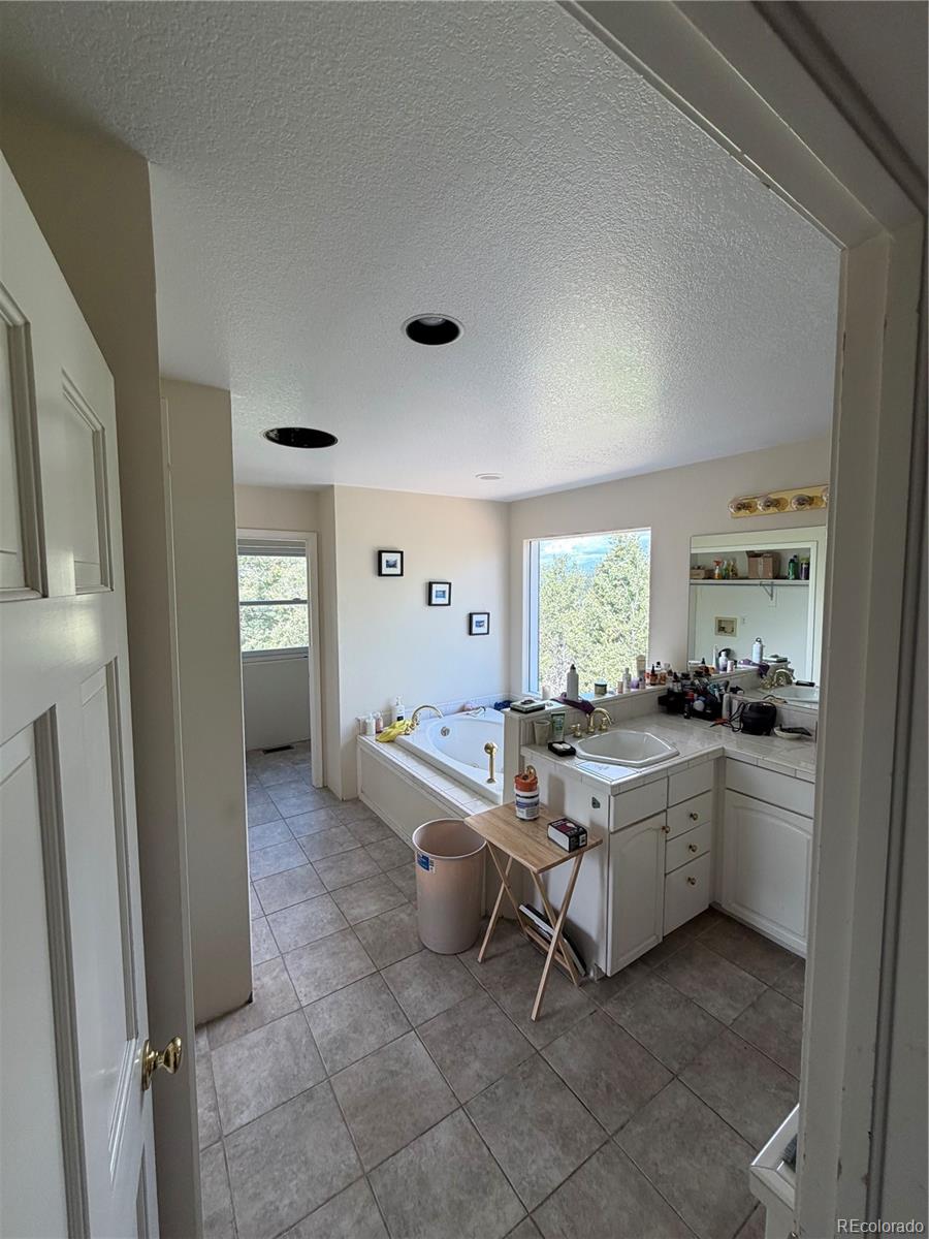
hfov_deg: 85.7
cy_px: 620
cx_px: 464
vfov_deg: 102.1
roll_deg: +0.6
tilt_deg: -3.9
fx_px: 501
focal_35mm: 14
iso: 100
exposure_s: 1/121
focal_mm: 2.22
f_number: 2.2
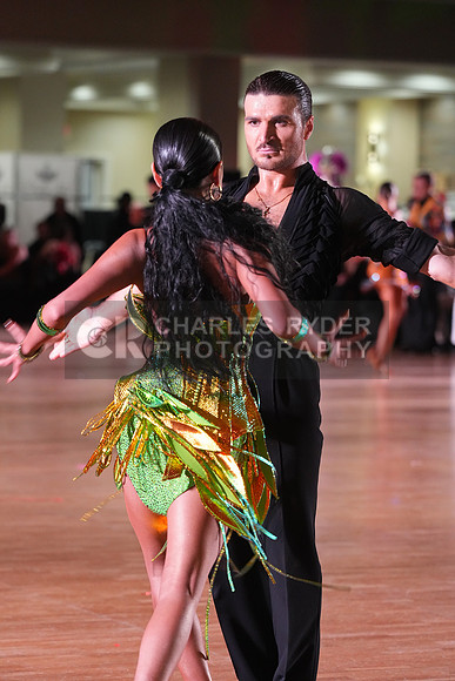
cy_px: 340
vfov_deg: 13.9
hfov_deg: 9.3
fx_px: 2804
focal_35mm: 148
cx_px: 228
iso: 4000
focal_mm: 148
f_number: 4.5
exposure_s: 1/200
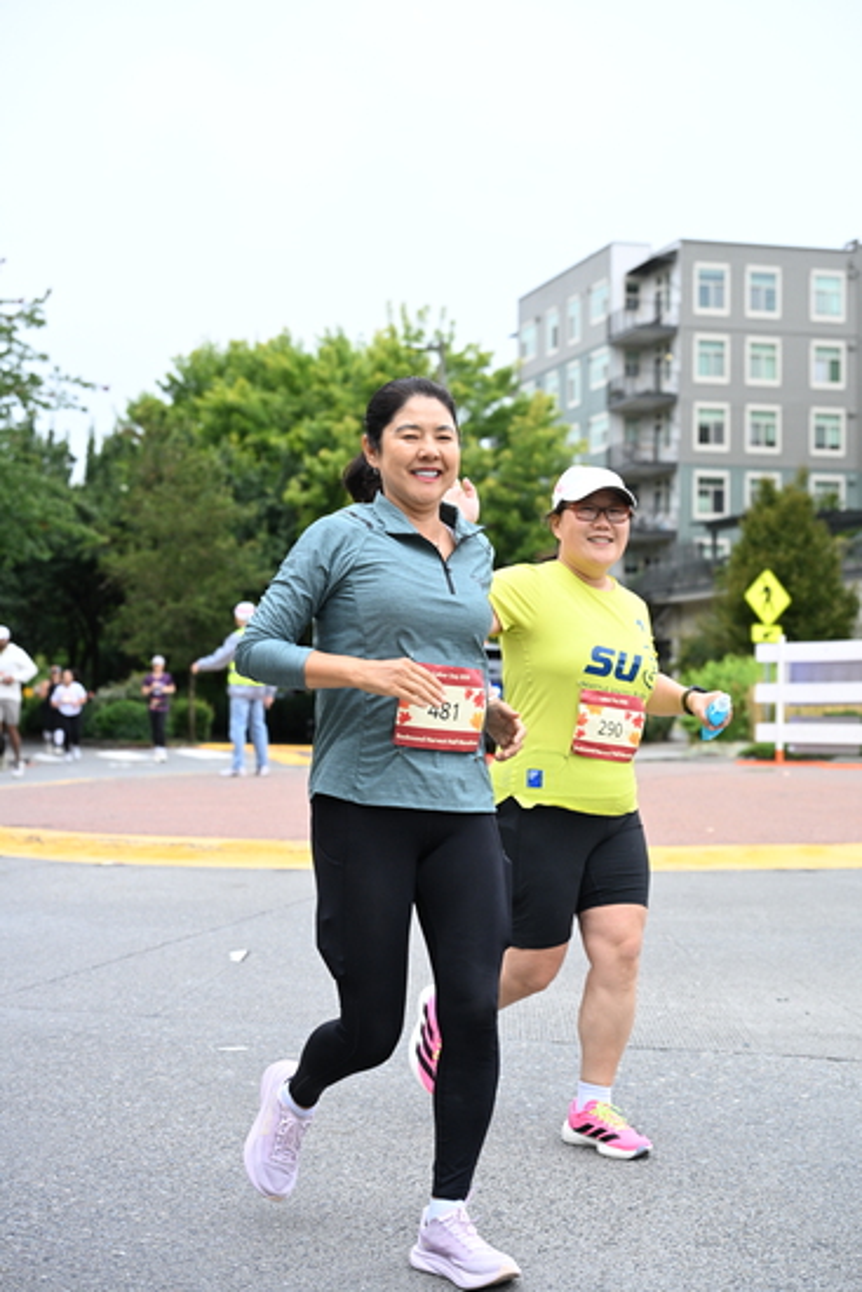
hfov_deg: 24.2
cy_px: 646
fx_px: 2010
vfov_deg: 35.6
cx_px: 431
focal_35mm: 56
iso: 1600
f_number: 4
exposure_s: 1/640
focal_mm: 56
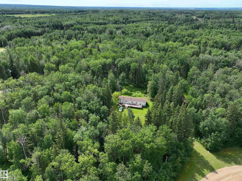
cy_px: 90
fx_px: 168
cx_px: 121
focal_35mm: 24
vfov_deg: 56.8
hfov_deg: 71.6
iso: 150
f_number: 2.8
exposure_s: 1/1600
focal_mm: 12.29
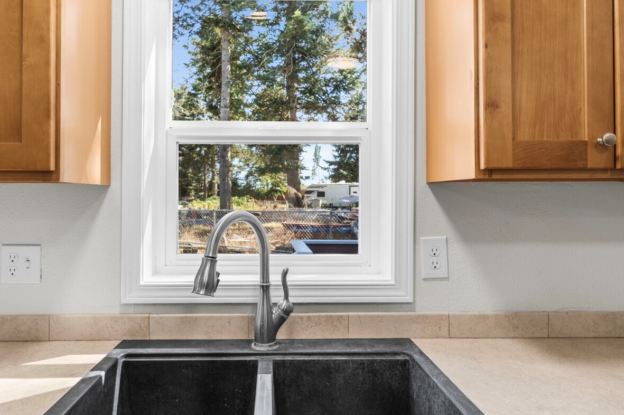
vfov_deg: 55.0
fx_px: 398
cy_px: 190
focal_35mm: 23
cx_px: 271
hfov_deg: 75.8
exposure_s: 1/30
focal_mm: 16
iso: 800
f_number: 6.3
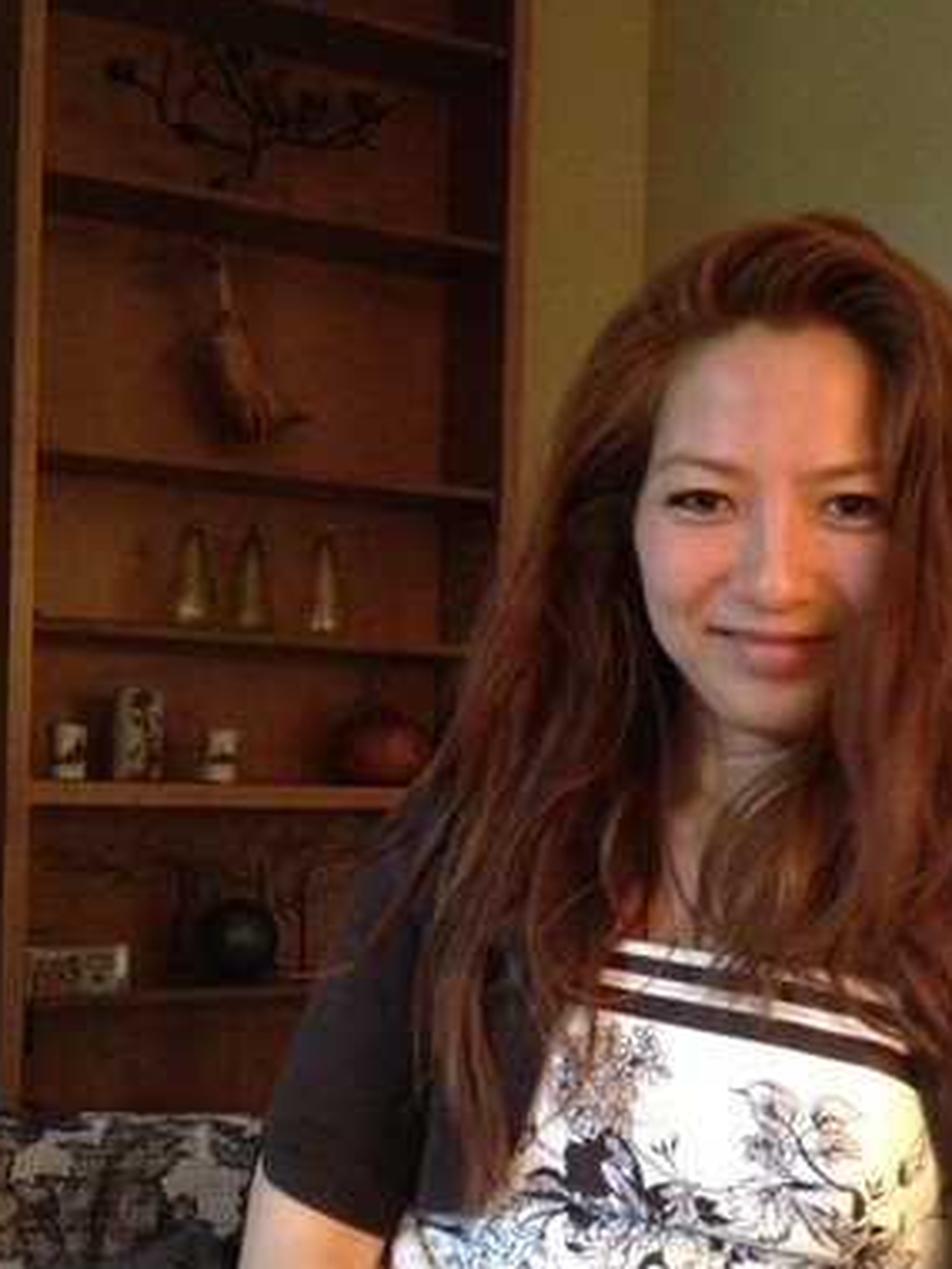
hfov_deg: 24.7
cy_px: 765
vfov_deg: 32.6
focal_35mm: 59
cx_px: 648
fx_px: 2163
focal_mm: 4.28
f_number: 2.4
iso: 640
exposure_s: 1/15
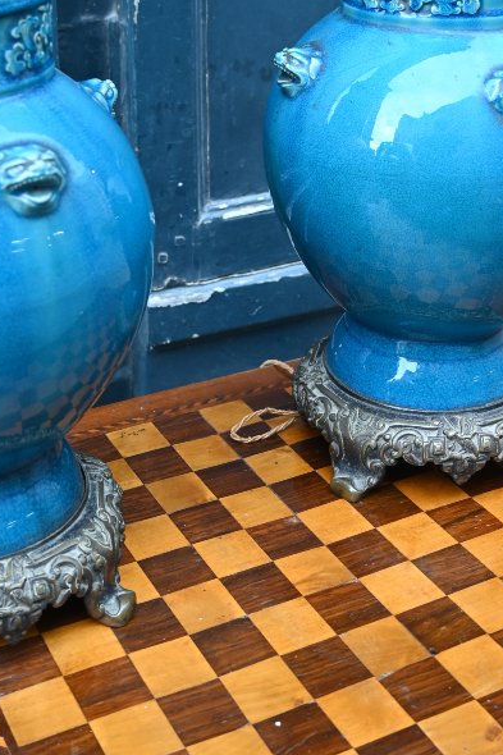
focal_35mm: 60
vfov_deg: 32.9
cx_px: 206
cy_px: 171
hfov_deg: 22.8
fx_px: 1248
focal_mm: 19.5
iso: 200
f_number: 3.5
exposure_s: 1/30
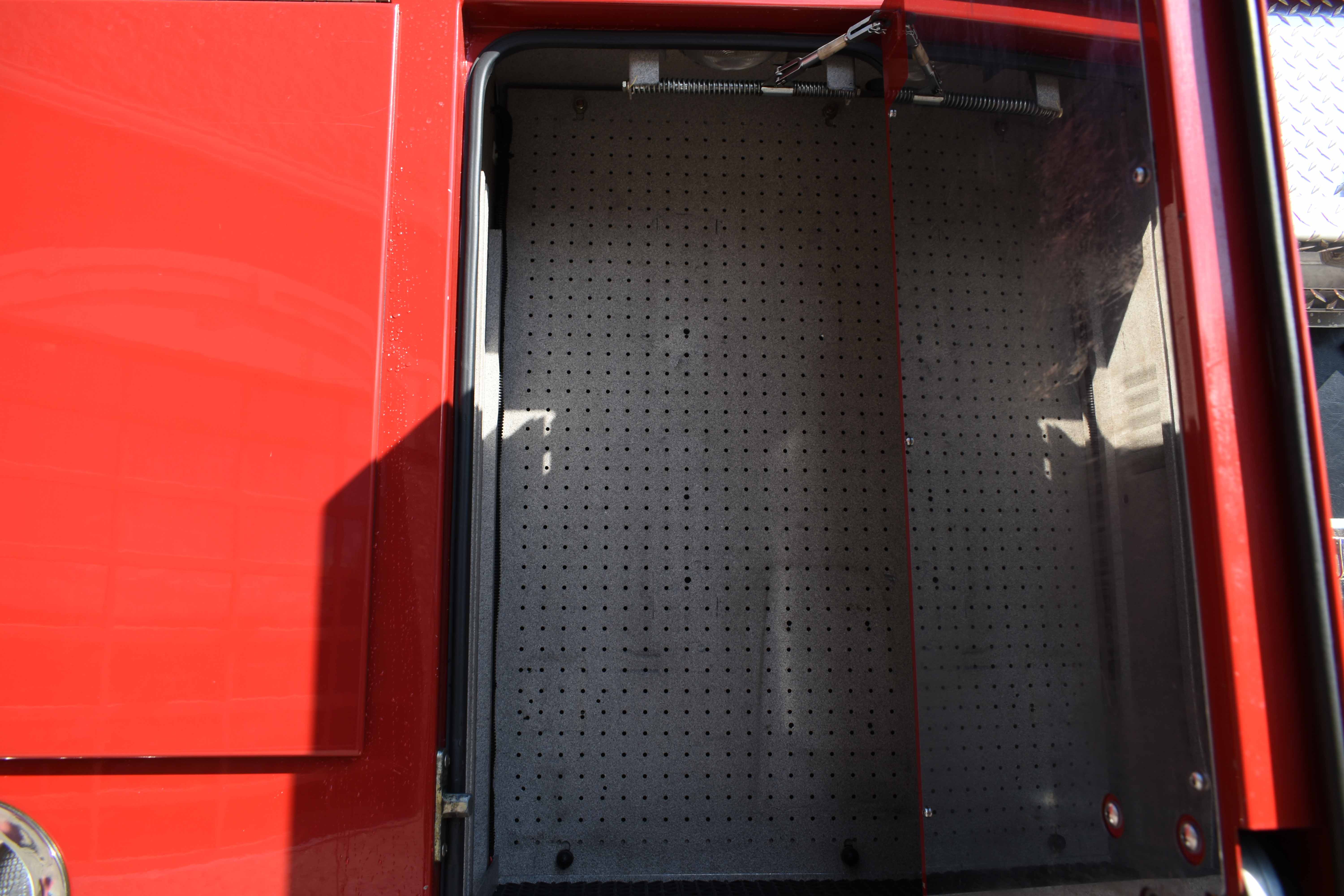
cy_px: 448
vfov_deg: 47.9
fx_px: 1008
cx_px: 672
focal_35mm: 27
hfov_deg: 67.4
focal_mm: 18
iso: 100
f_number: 6.3
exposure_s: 1/160
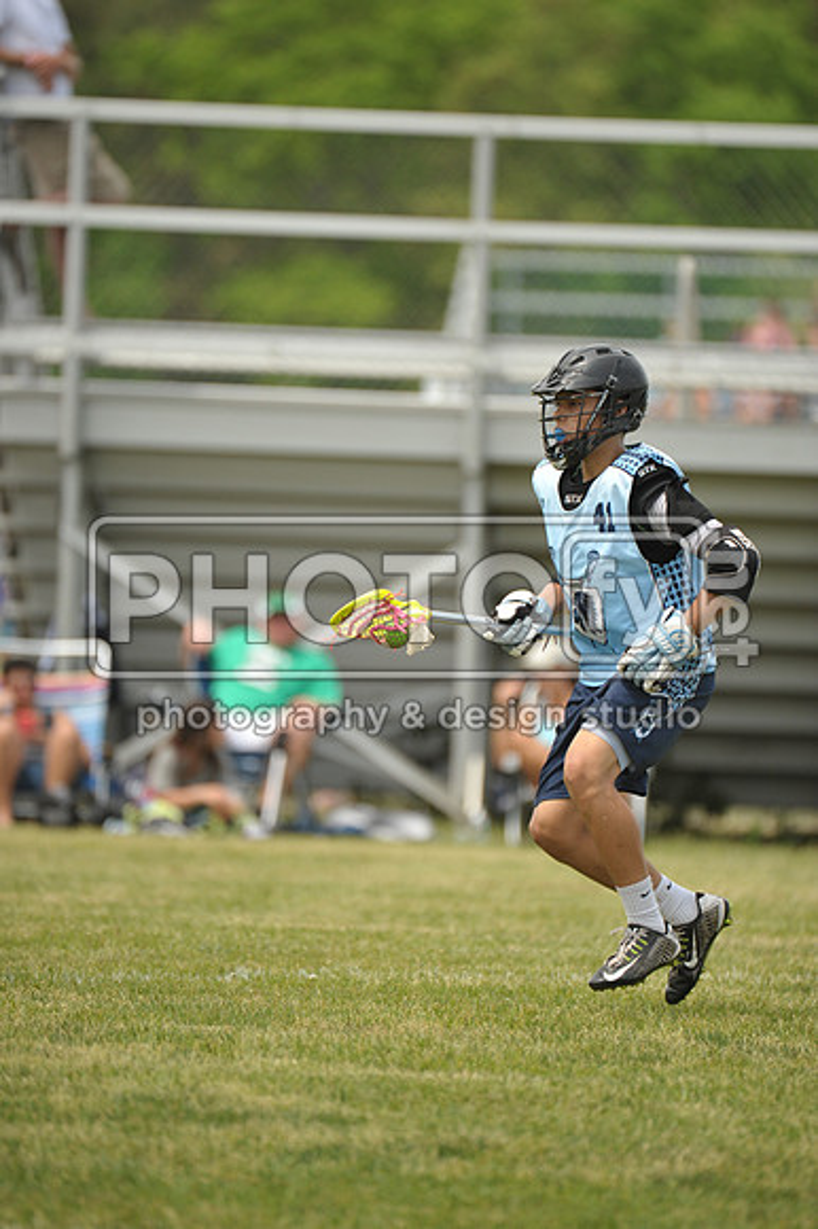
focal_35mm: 400
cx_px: 409
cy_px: 614
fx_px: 13649
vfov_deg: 5.2
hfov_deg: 3.4
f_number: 4
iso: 800
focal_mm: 400
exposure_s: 1/2500
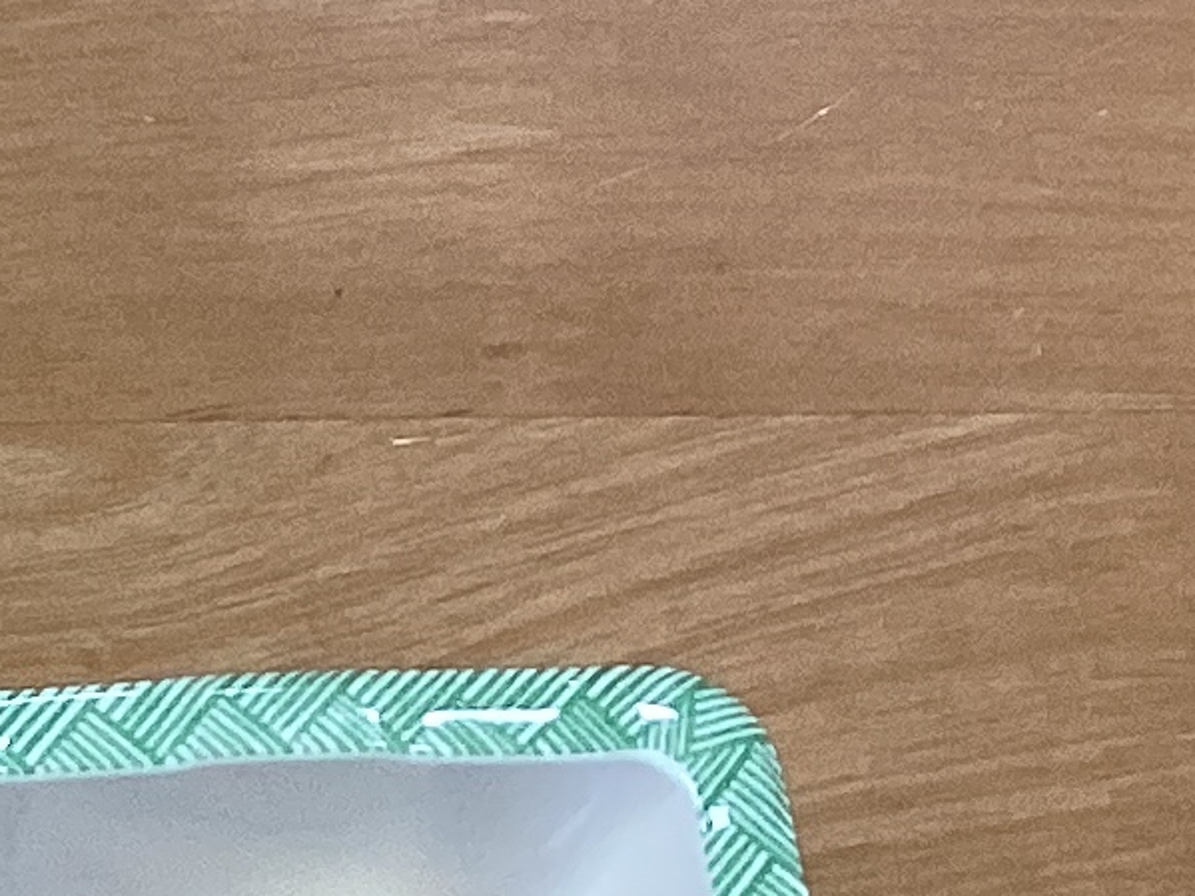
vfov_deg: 8.1
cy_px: 2181
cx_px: -1410
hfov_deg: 10.5
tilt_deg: -76.9
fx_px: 5833
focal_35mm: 169
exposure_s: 1/50
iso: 64
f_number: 2.4
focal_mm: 3.3
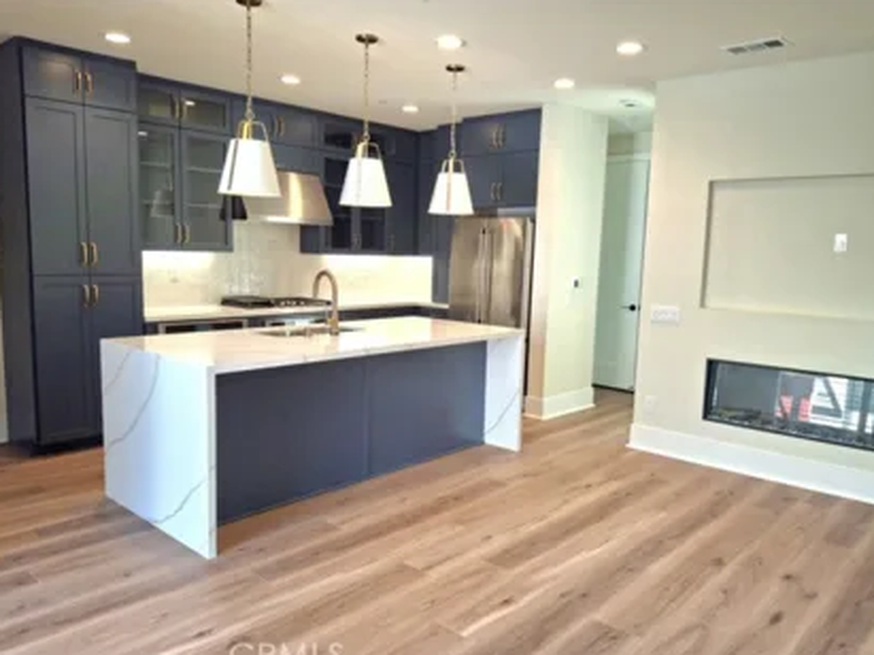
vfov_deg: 53.0
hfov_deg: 67.3
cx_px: 441
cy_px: 336
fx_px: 656
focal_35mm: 26
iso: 80
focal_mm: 4.69
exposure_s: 1/120
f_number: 1.8
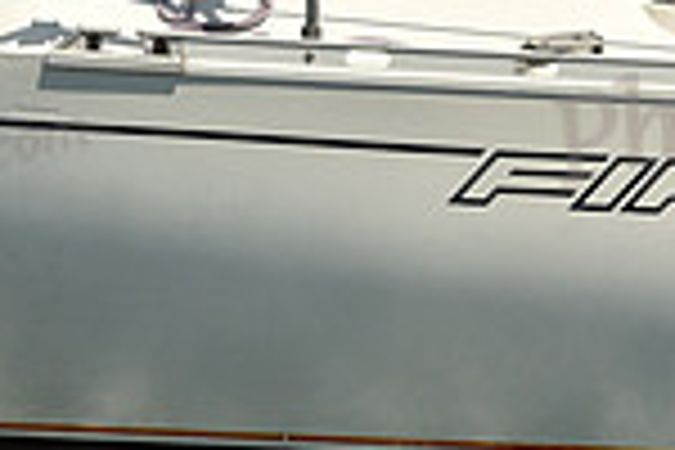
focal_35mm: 405
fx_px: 7593
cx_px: 324
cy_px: -101
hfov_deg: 5.1
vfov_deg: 3.4
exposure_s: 1/1250
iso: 320
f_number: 10
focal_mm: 105
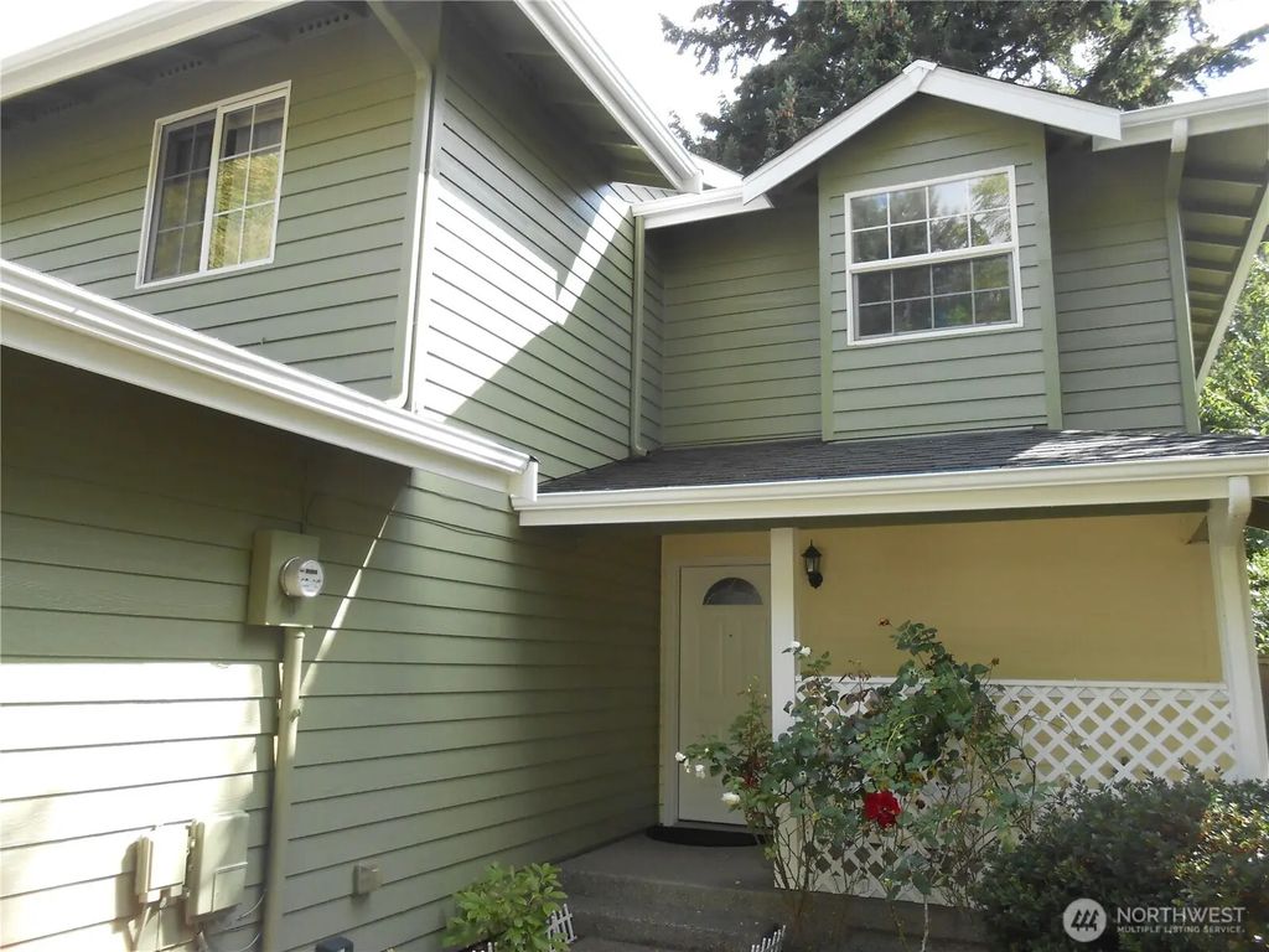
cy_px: 476
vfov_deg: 53.1
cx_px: 634
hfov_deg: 67.3
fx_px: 953
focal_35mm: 26
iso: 160
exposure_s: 1/250
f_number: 3.5
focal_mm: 4.6
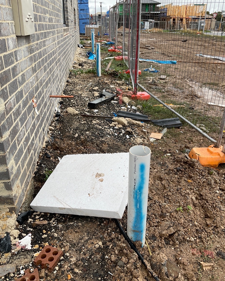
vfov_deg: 57.2
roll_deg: +1.2
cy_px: 140
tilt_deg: -23.8
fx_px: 258
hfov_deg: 47.1
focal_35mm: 31
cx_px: 111
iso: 16
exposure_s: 1/139
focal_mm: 3
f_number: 1.8
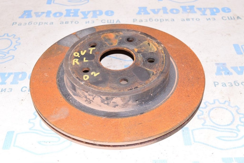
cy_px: 82
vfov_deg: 28.0
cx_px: 122
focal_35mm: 48
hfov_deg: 41.1
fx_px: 325
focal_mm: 32
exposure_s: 1/125
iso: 1600
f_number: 8
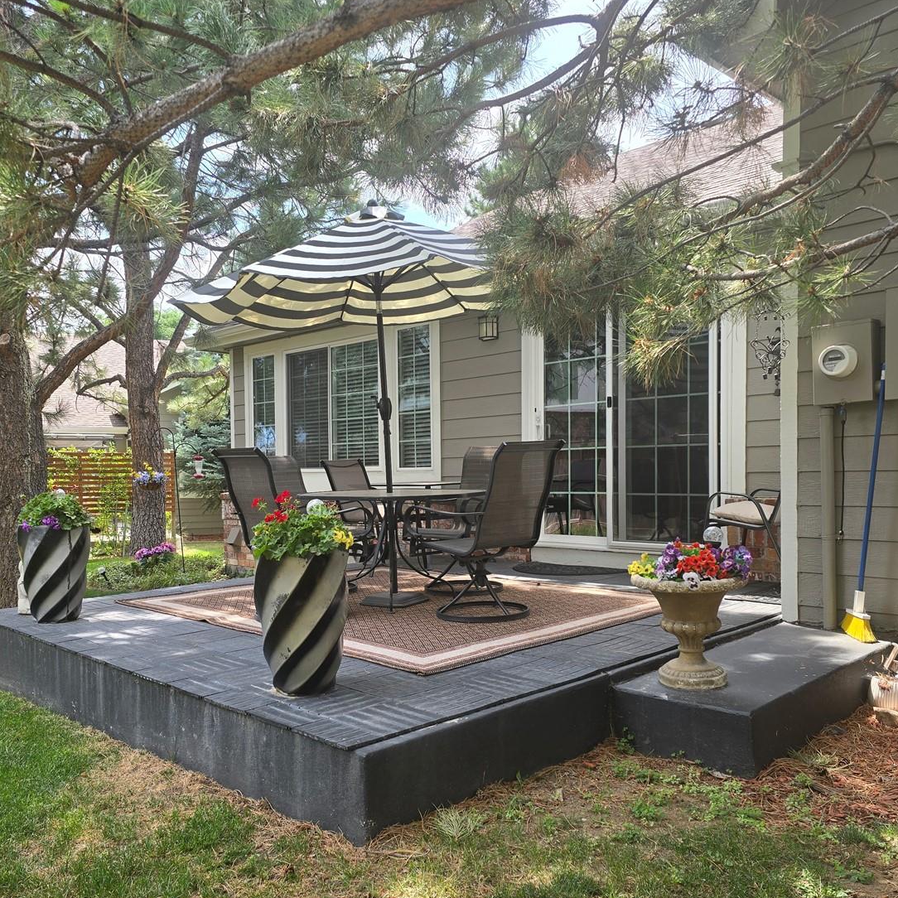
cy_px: 492
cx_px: 410
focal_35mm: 30
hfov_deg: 54.0
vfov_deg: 53.9
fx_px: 880
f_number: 1.7
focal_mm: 6.3
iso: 12
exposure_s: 1/194
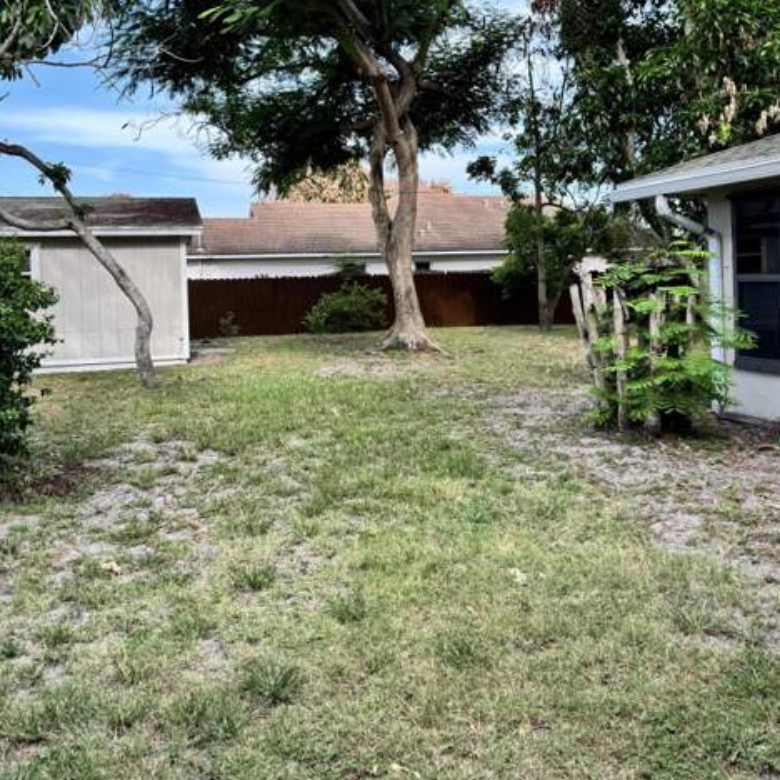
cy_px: 282
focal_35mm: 29
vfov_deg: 54.8
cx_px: 385
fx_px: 739
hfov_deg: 55.6
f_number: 1.78
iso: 80
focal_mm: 6.76
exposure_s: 1/723
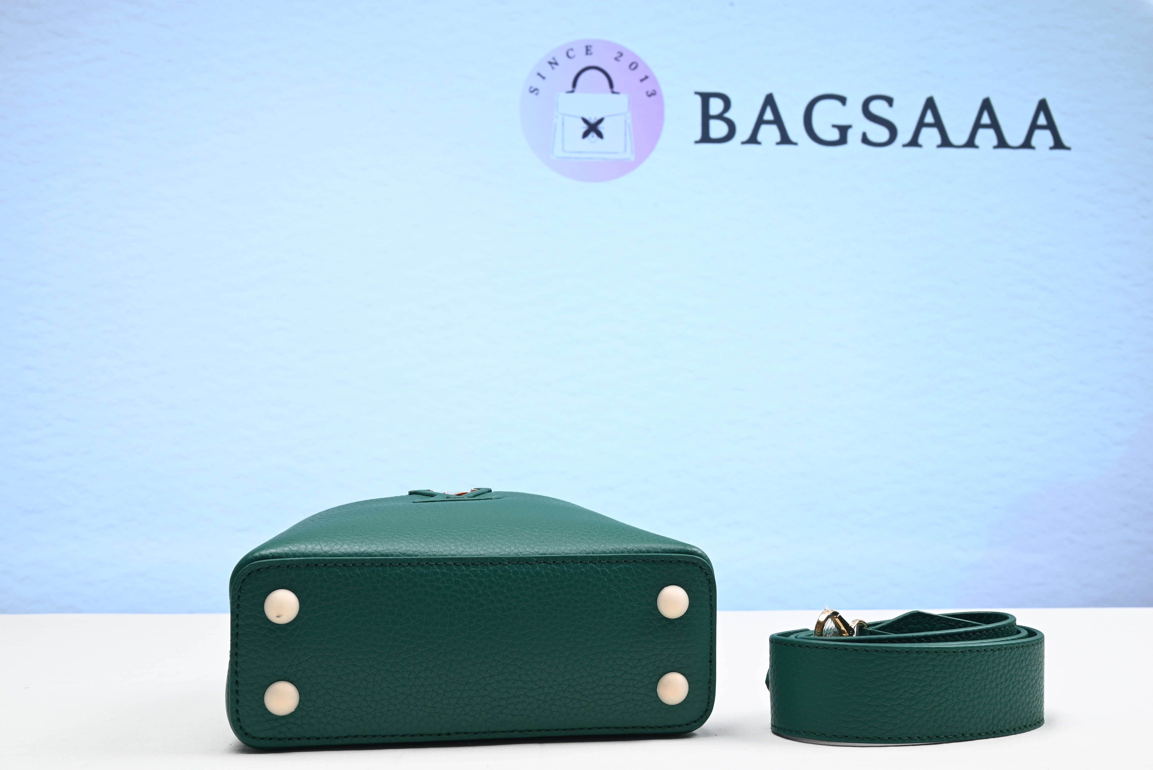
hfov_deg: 47.4
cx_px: 576
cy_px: 385
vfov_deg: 32.7
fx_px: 1314
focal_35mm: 41
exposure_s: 1/2
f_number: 16
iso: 100
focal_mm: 41
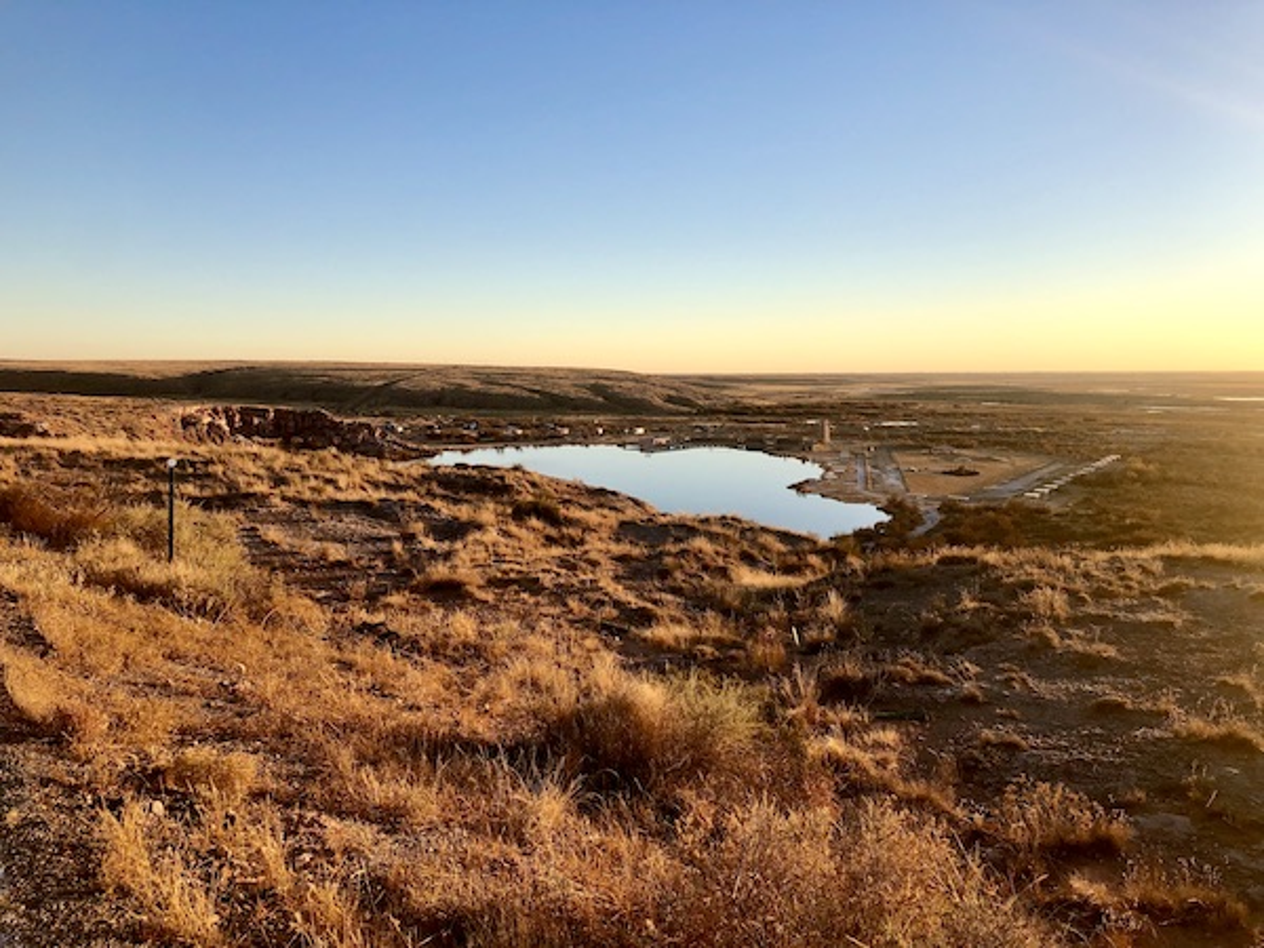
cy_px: 474
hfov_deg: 63.4
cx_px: 632
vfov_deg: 49.7
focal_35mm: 28
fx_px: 1022
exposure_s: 1/716
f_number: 1.8
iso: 20
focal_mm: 4
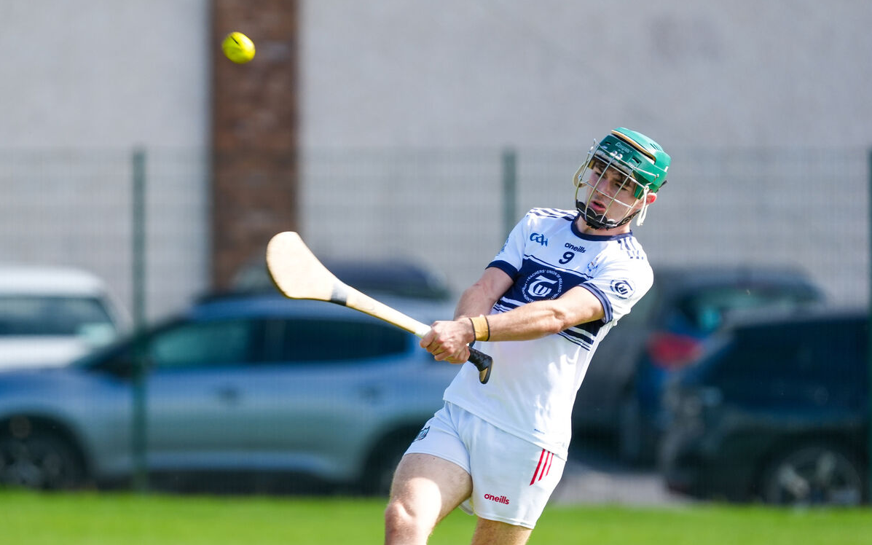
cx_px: 436
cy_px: 260
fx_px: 14567
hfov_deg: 3.4
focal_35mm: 613
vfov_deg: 2.1
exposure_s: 1/800
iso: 400
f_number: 6.3
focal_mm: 600
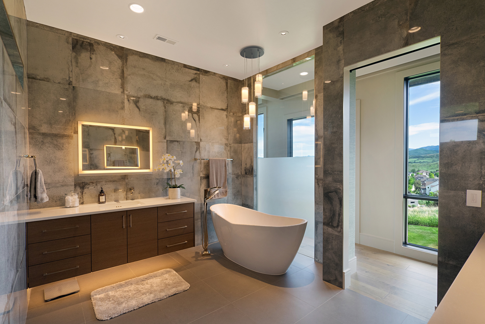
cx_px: 239
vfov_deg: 70.4
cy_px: 167
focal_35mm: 17
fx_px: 229
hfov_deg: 93.3
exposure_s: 1/40
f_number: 9
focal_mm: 16
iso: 1250
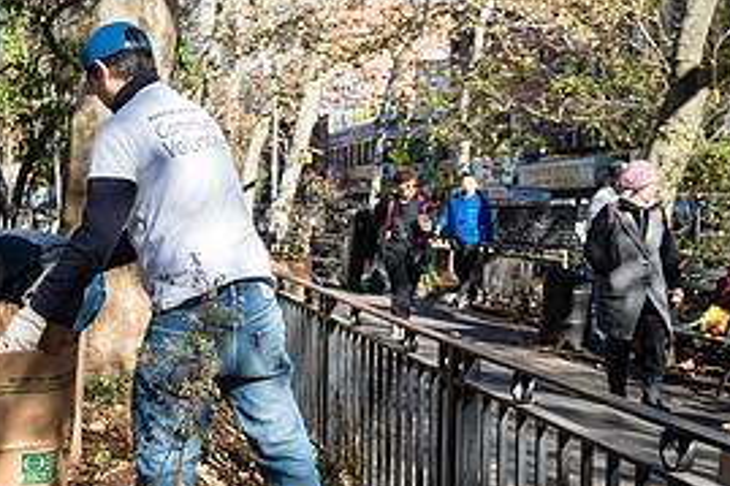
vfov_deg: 21.2
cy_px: 292
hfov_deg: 29.3
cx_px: -11
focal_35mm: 64
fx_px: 1297
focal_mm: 29
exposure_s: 1/250
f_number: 4
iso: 100
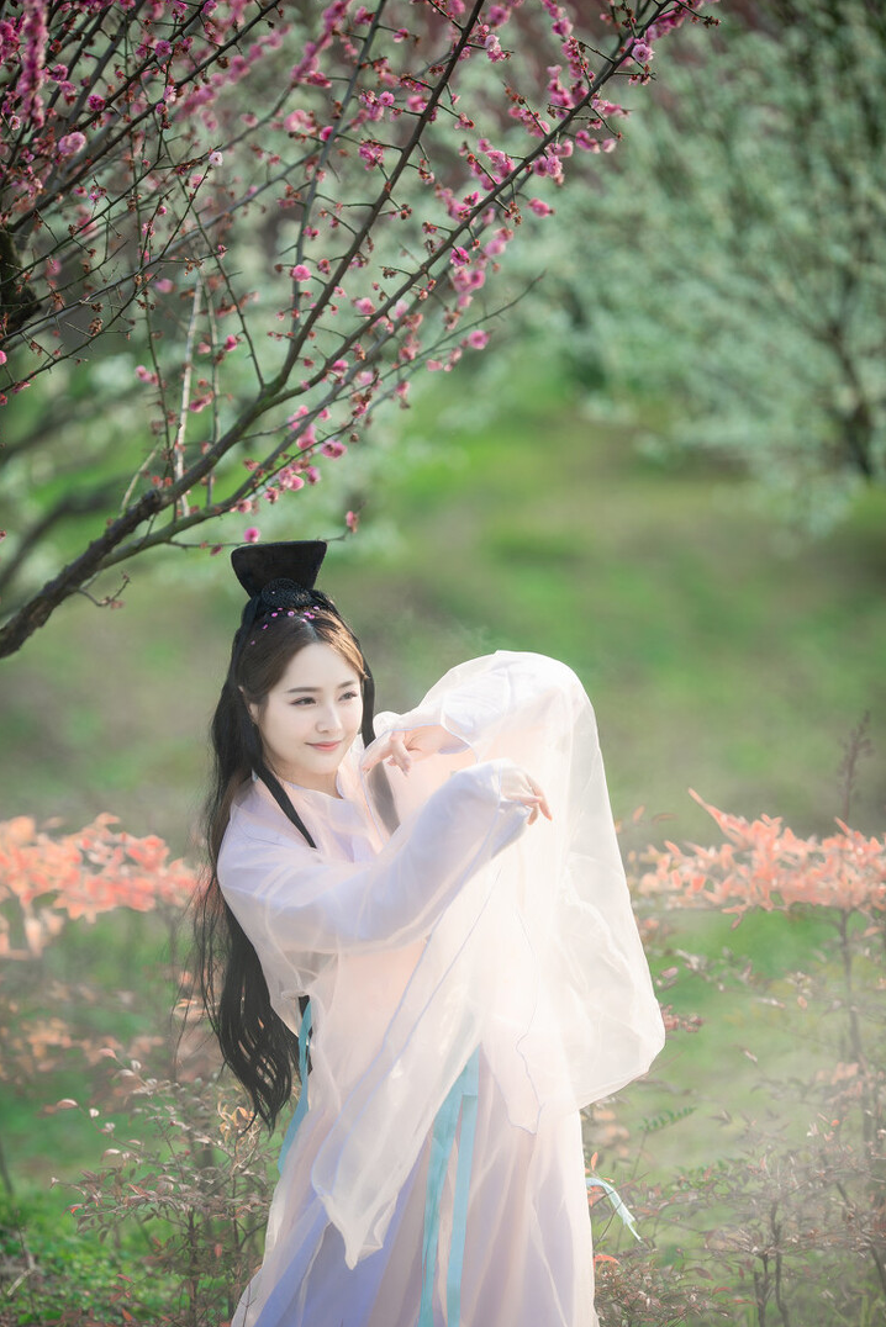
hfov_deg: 6.2
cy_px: 736
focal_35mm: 223
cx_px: 442
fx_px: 8226
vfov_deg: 9.2
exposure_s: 1/1000
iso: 64
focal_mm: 200
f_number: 2
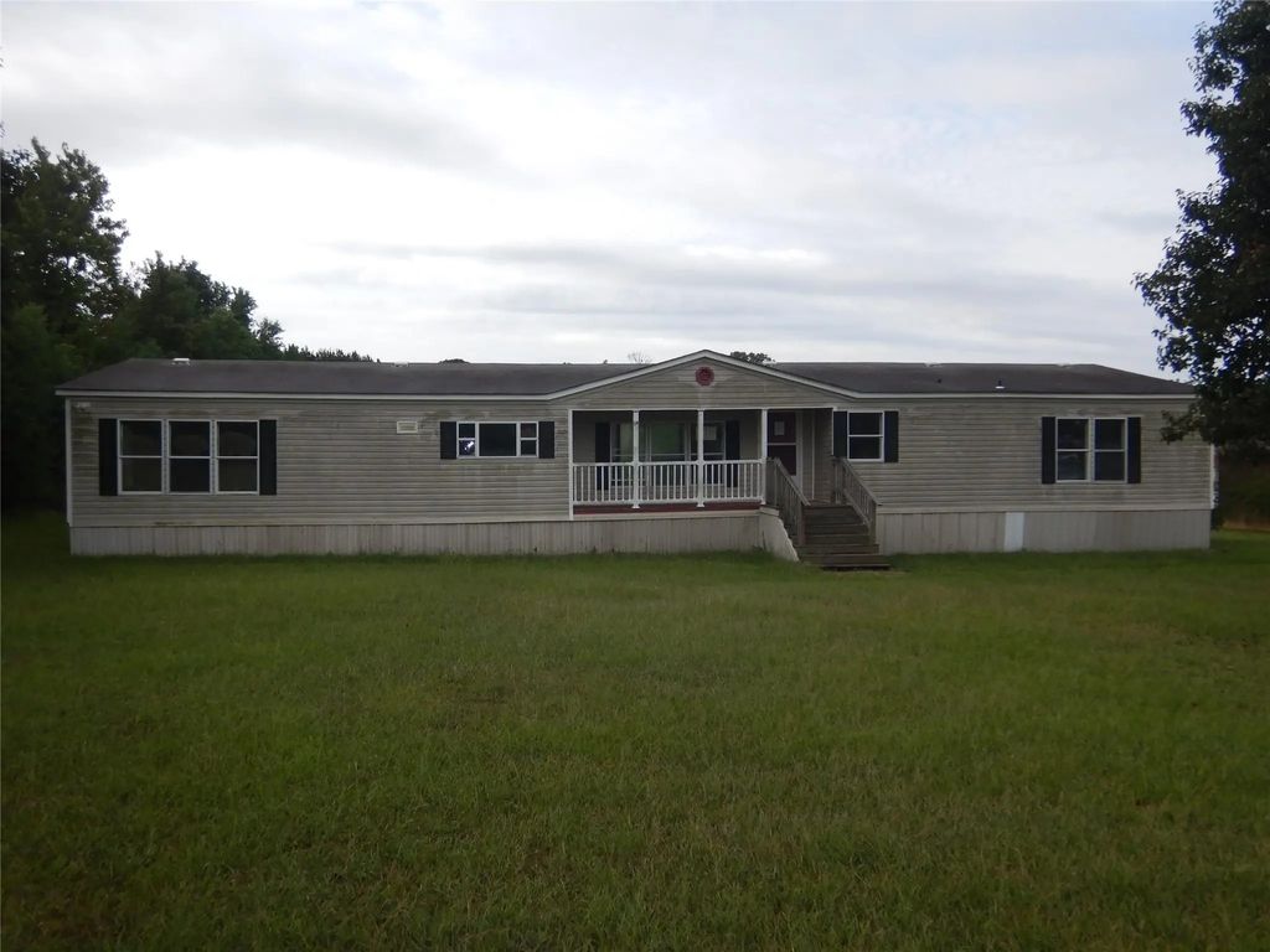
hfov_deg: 61.7
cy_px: 476
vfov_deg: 48.2
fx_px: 1064
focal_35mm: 29
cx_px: 635
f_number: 2.8
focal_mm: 5.1
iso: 125
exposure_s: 1/1500
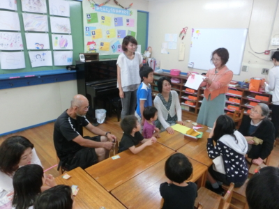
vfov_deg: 56.8
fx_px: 193
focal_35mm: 24
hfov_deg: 71.6
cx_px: 140
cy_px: 104
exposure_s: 1/125
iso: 640
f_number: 3
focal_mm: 4.24
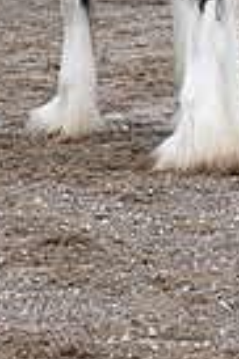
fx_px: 4263
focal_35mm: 427
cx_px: 62
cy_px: -207
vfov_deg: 4.8
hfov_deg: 3.2
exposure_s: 1/1000
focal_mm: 130
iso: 800
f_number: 5.6
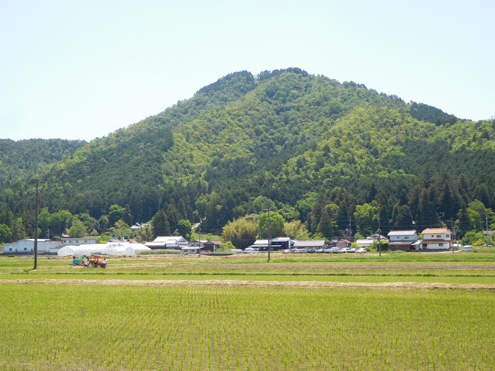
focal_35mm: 50
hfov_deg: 38.2
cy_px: 186
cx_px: 248
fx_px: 715
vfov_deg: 29.1
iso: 125
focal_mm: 8.9
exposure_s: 1/500
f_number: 4.1
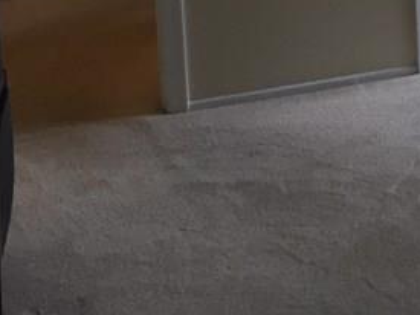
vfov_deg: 12.8
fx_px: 1310
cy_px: -185
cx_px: 768
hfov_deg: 15.5
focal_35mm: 108
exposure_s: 1/30
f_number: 2.2
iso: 40
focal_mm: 4.15
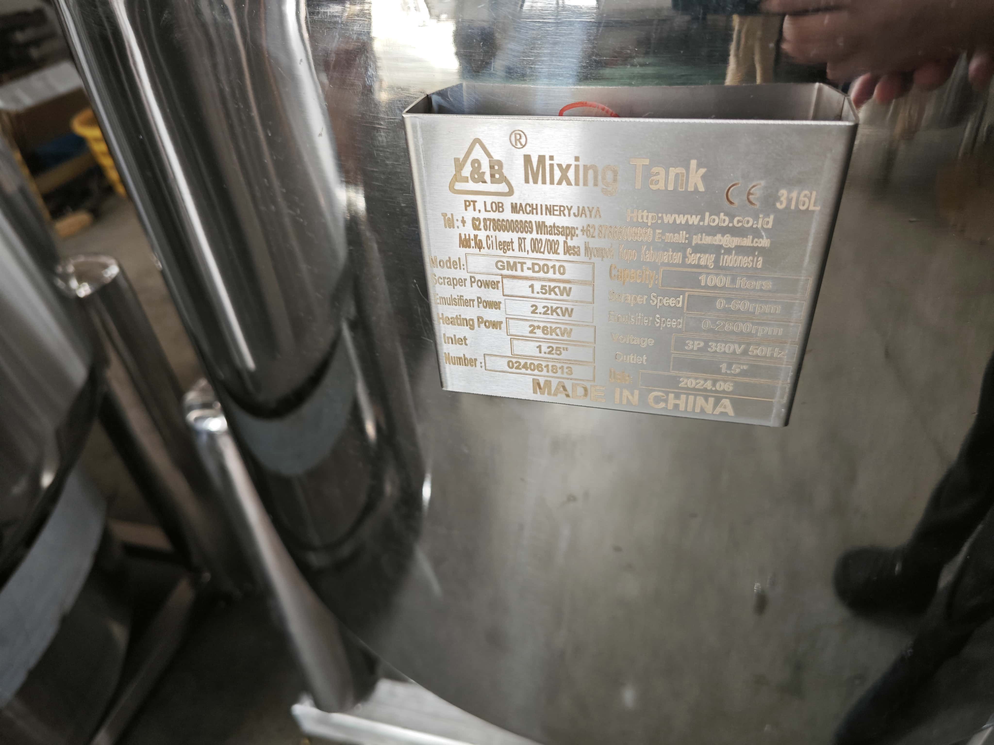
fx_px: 660
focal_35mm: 23
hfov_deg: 73.9
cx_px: 497
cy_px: 372
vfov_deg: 58.9
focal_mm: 5.43
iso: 100
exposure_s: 1/100
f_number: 1.8
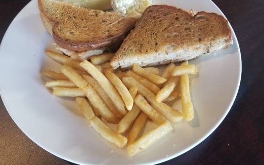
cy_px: 61
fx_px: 223
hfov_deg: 61.2
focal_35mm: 31
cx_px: 126
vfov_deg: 40.3
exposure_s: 1/60
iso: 160
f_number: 1.7
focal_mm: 4.3
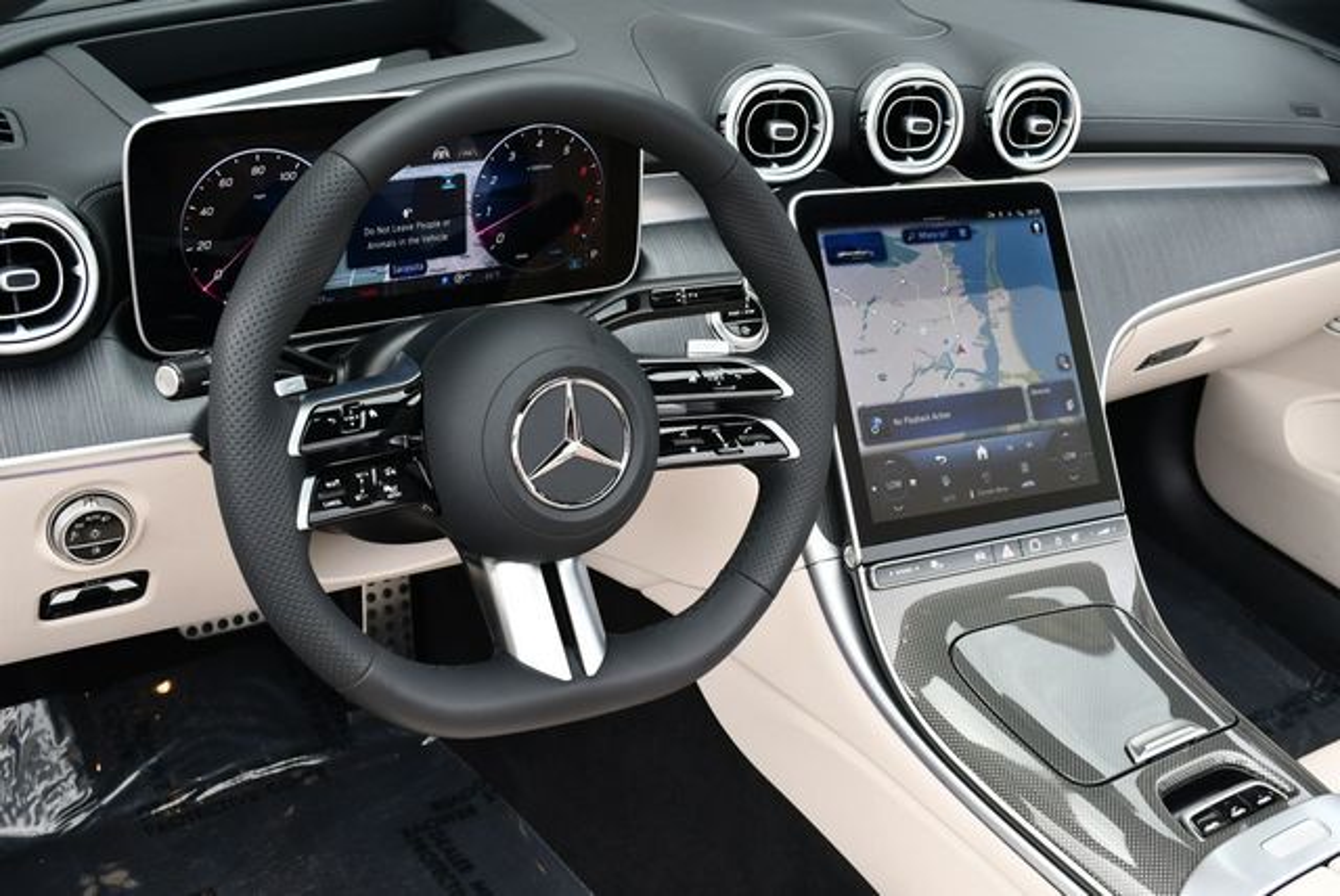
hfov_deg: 48.4
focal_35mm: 40
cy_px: 448
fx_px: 1490
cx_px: 670
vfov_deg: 33.5
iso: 360
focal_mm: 20
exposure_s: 1/250
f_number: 5.6
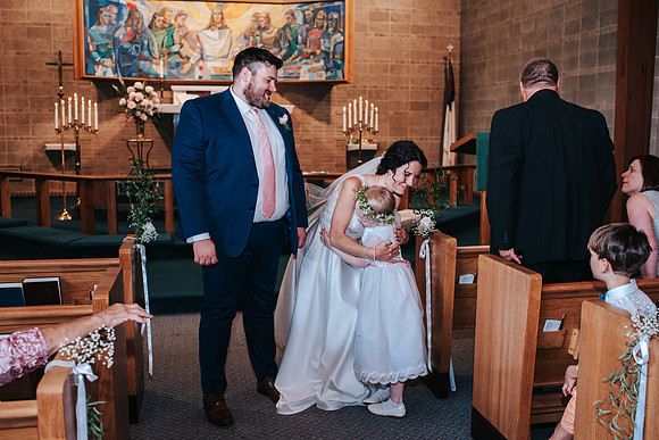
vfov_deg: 36.5
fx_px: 667
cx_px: 330
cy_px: 220
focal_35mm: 36
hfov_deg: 52.6
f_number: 3.2
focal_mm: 35
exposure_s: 1/125
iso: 1000
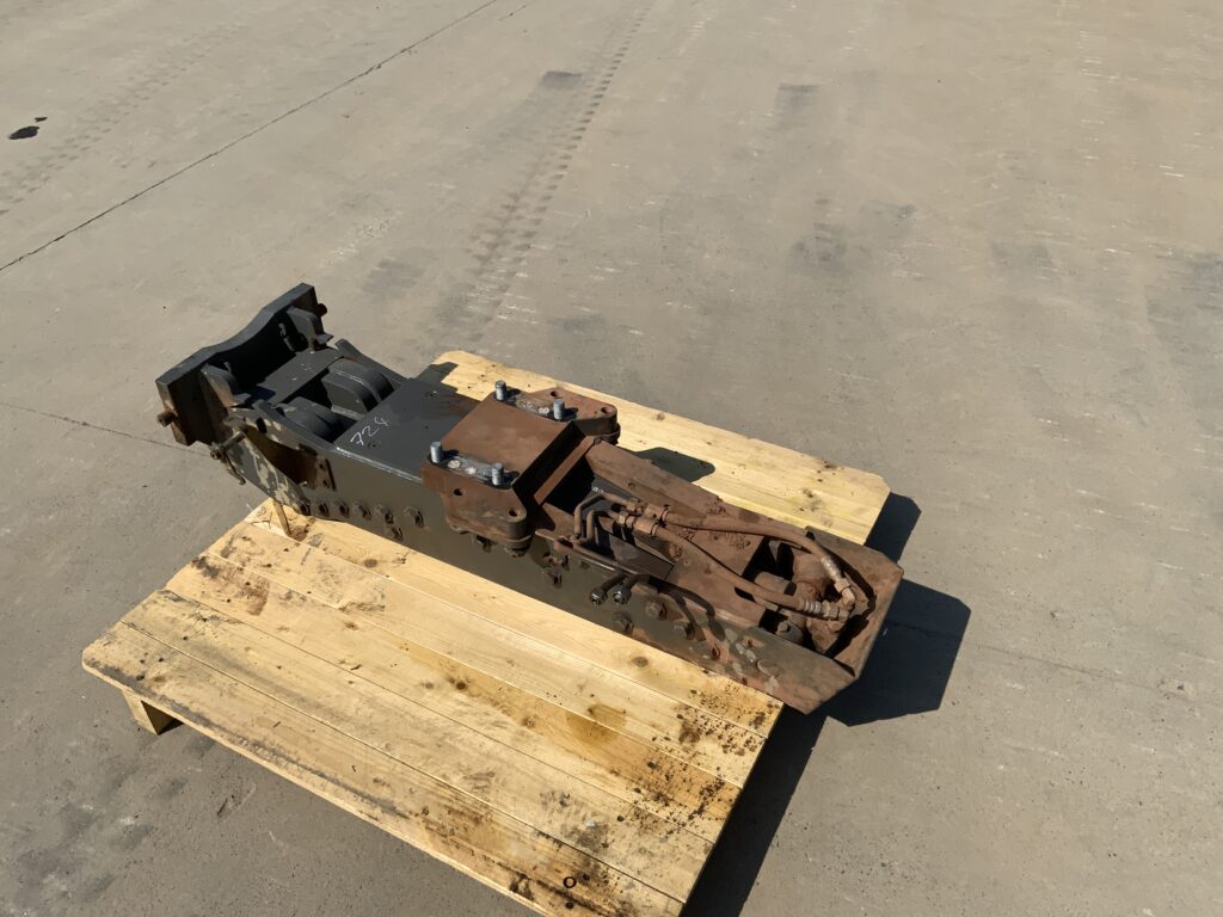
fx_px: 1025
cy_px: 458
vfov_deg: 48.2
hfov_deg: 61.7
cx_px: 612
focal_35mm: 29
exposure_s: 1/4405
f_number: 1.8
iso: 20
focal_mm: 3
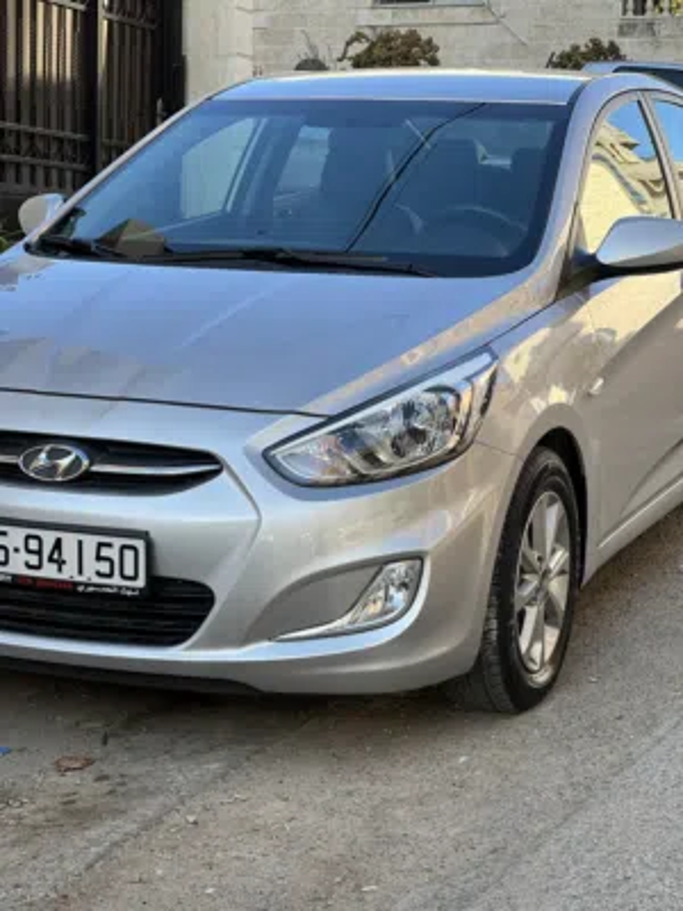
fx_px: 2026
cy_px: 456
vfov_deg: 25.3
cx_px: 342
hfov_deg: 19.1
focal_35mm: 77
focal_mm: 9
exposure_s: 1/121
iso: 25
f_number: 2.8
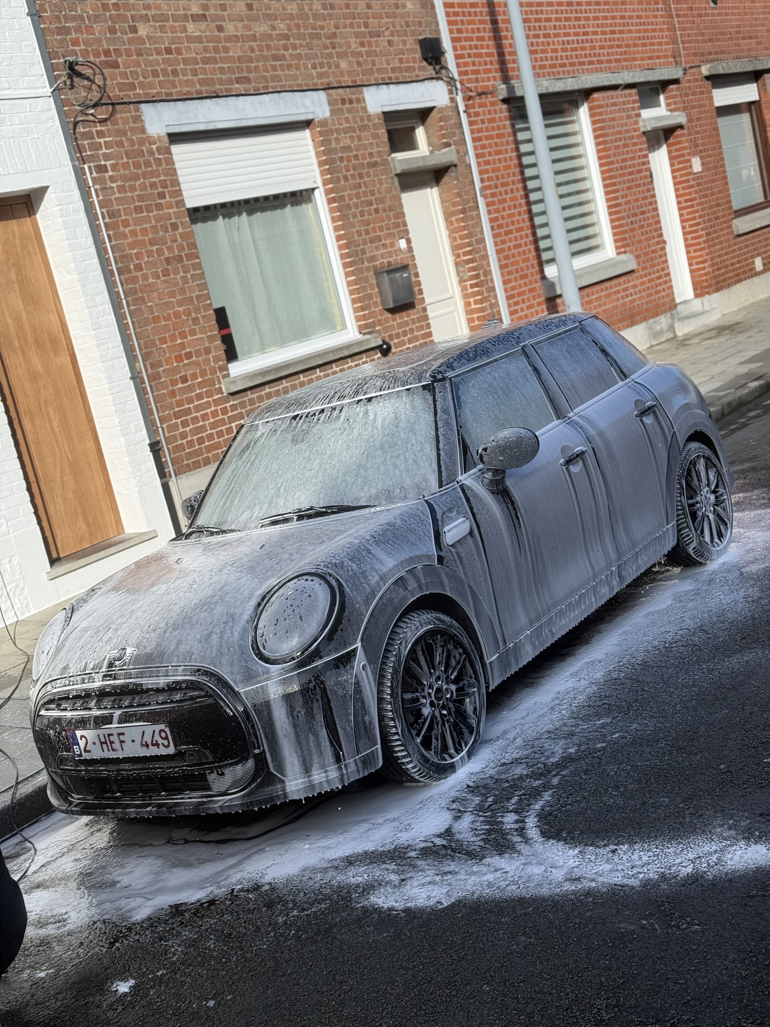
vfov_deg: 39.7
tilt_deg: -8.7
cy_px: 514
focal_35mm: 48
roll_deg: +12.9
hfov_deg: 30.3
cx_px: 385
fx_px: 1424
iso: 64
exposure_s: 1/3096
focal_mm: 6.76
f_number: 1.78
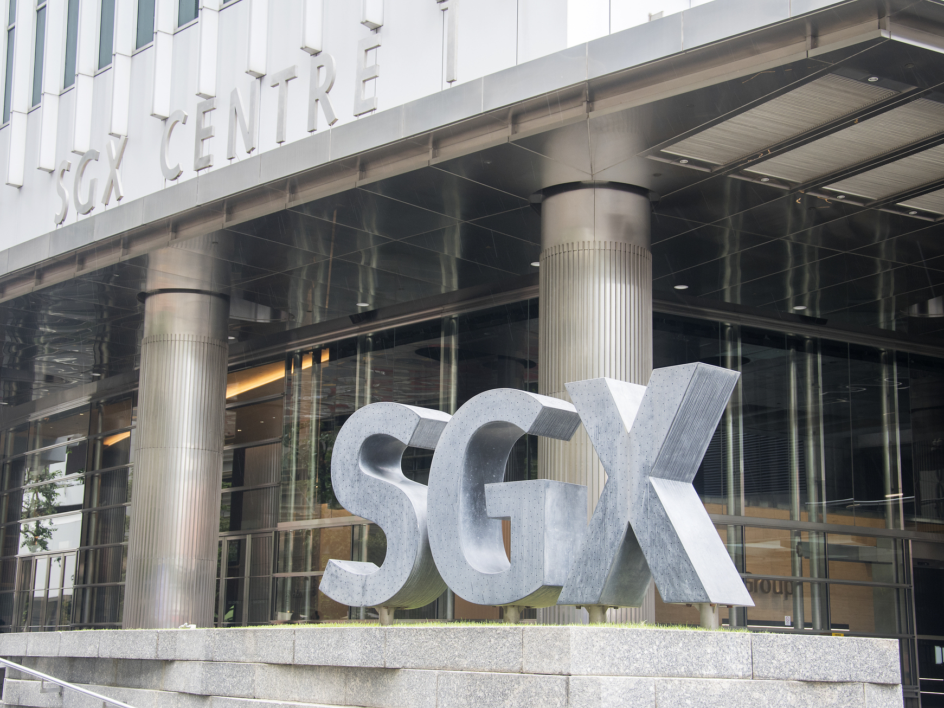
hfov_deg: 36.2
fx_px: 1445
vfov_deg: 27.5
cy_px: 347
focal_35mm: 53
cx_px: 461
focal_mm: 32
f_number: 5.6
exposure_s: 1/50
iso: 400
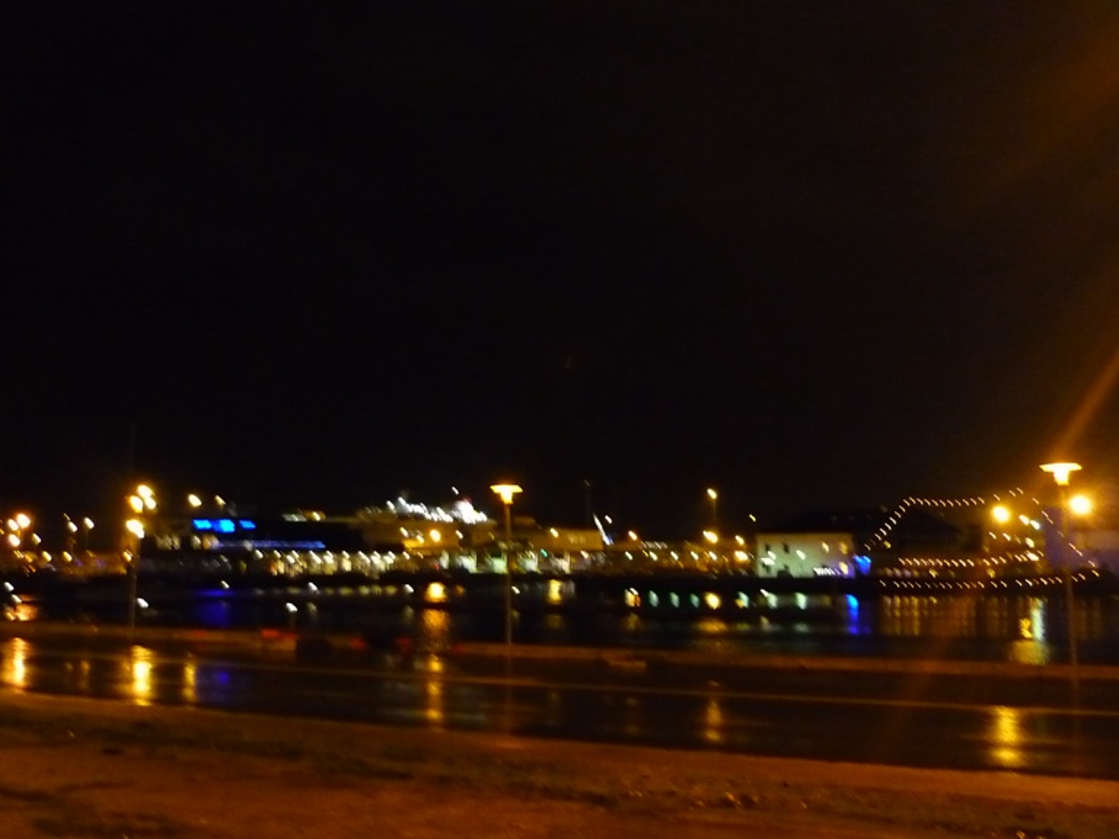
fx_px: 1228
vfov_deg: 37.7
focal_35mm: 38
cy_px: 420
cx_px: 560
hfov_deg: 49.0
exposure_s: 1/8
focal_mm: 5.5
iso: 800
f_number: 2.8
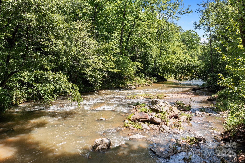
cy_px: 82
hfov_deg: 65.5
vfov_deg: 46.4
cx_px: 122
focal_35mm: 28
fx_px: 190
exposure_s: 1/160
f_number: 5
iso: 100
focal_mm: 10.26
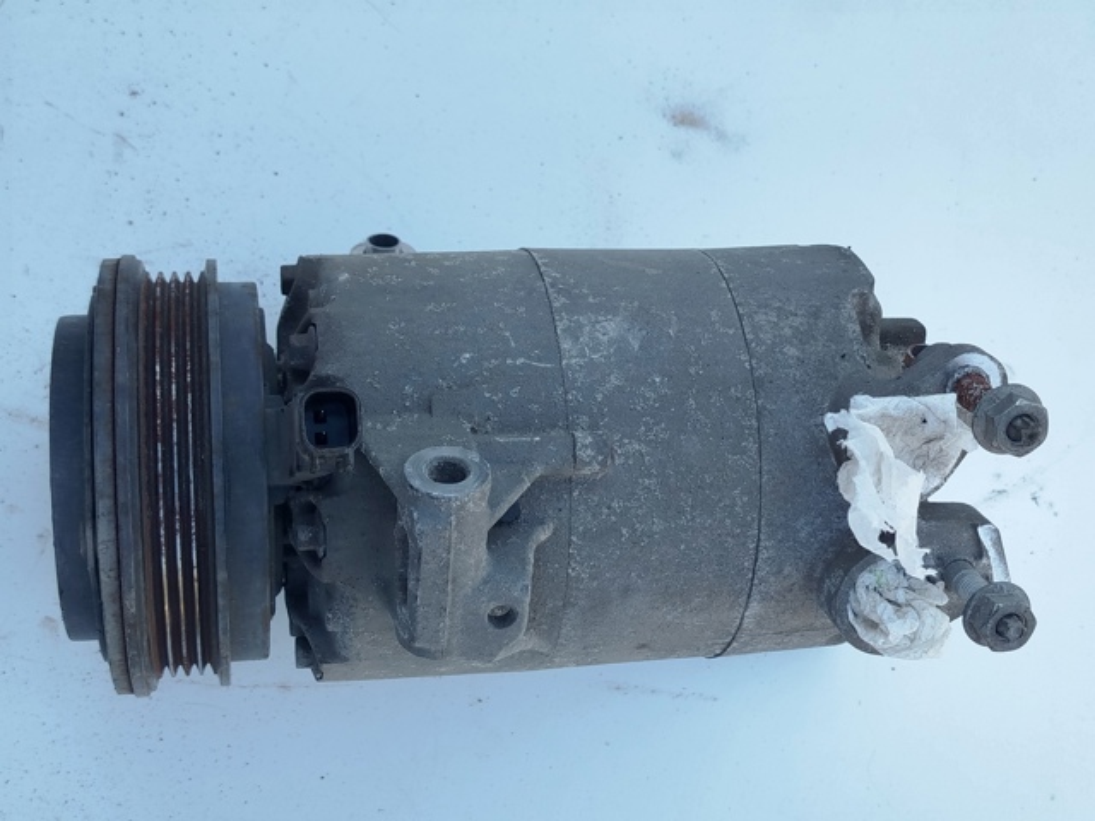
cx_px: 548
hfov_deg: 39.7
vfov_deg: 30.3
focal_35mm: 48
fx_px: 1518
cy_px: 410
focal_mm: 5.31
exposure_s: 1/170
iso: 50
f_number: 1.7
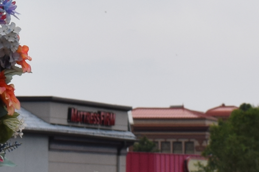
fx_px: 2065
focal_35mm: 287
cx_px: 51
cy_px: -220
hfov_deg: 7.2
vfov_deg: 4.7
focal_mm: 31
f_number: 11
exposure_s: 1/500
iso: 200
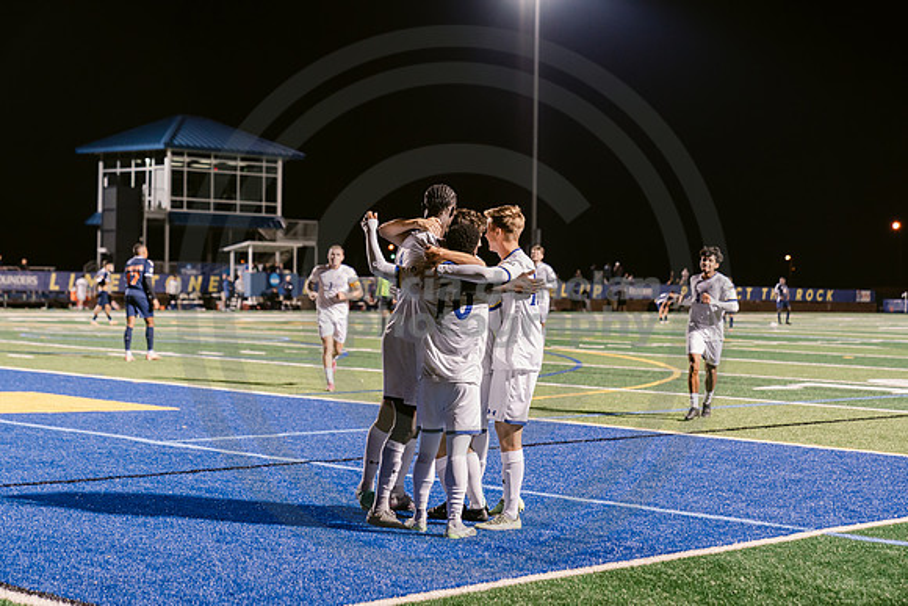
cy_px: 303
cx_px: 454
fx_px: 1766
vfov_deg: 19.5
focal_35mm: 70
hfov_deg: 28.8
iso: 2500
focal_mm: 70
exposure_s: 1/250
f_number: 3.2
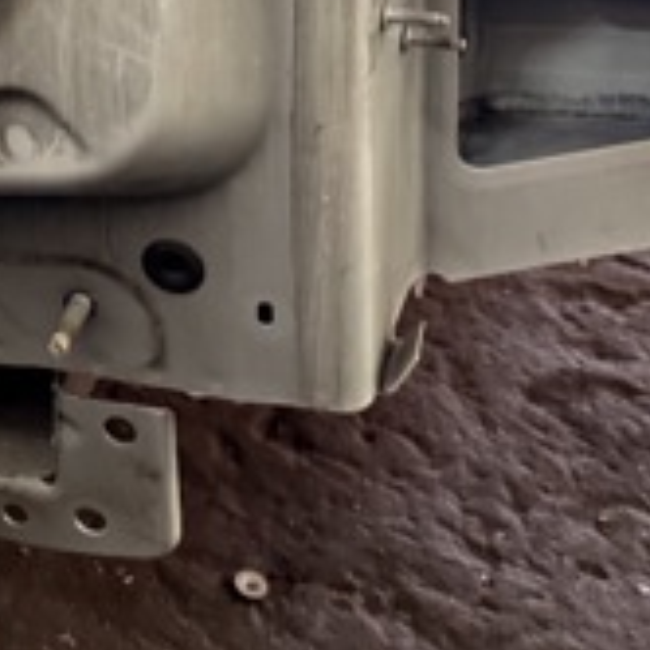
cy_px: 39
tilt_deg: -25.2
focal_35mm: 82
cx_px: -90
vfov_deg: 20.6
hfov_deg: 20.1
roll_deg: -4.4
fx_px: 1742
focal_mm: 6.76
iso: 640
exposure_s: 1/60
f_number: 1.78
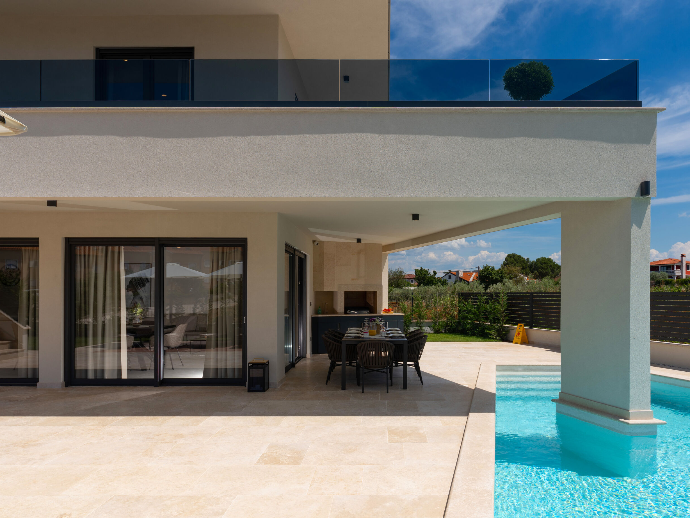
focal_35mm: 23
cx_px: 367
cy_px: 260
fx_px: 459
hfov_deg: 73.8
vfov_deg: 58.9
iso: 100
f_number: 10
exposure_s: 1/200
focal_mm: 21
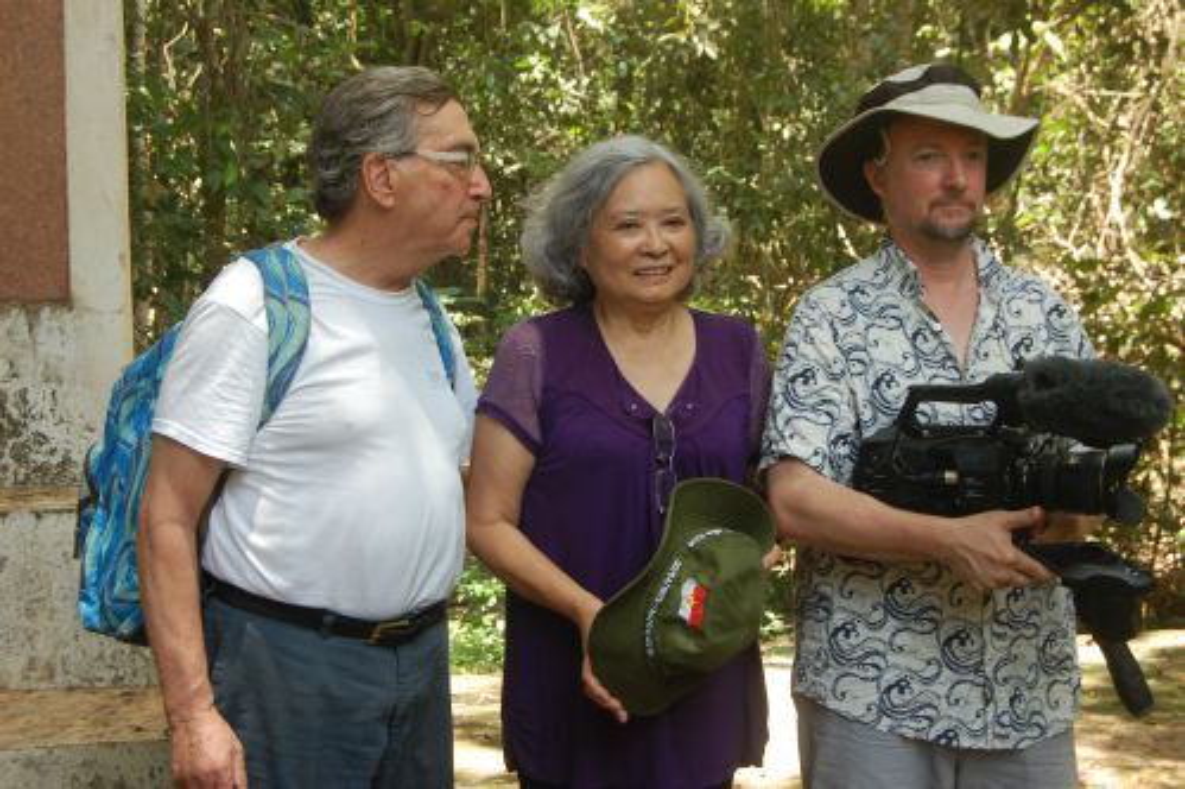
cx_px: 592
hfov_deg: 37.9
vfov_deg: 25.7
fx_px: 1727
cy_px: 394
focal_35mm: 52
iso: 400
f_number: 8
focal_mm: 35
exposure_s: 1/60
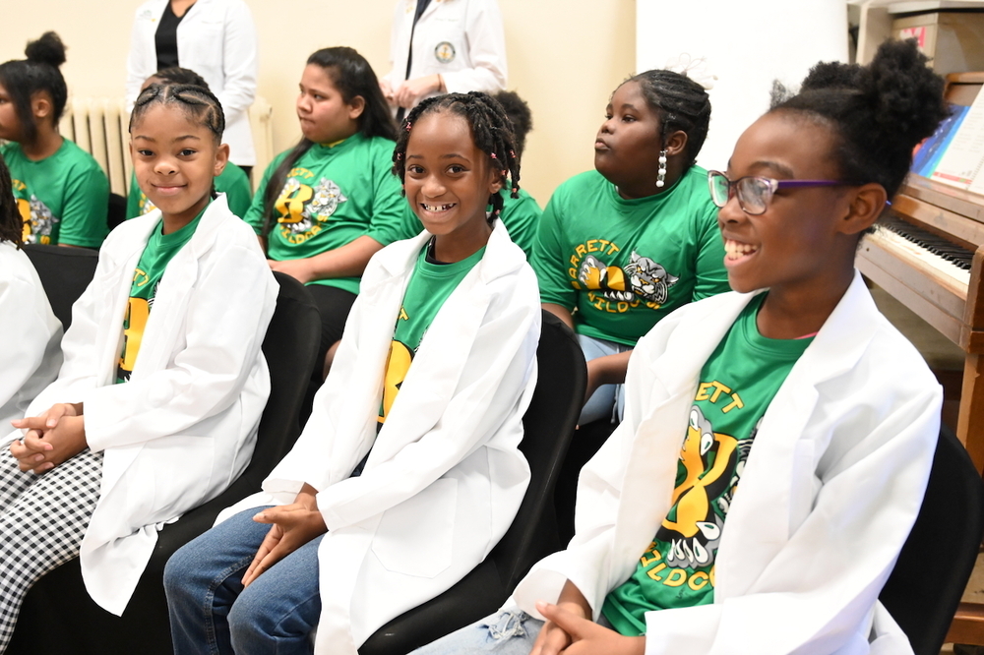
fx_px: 915
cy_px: 328
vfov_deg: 39.4
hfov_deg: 56.5
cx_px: 492
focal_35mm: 34
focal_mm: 33.5
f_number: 4
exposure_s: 1/125
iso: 7200
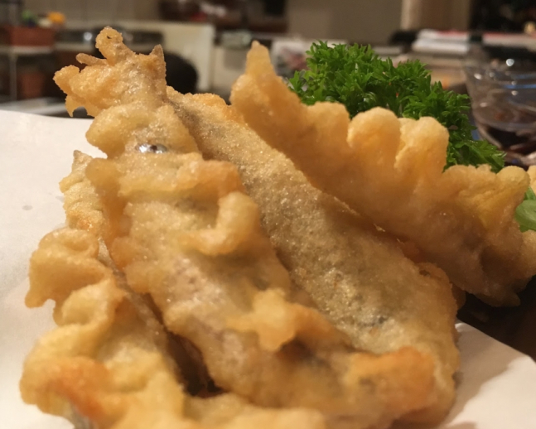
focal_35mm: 35
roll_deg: -1.7
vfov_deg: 42.2
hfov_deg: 51.5
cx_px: 279
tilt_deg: -17.4
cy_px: 188
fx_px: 555
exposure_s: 1/30
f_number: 2.2
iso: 200
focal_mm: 4.15
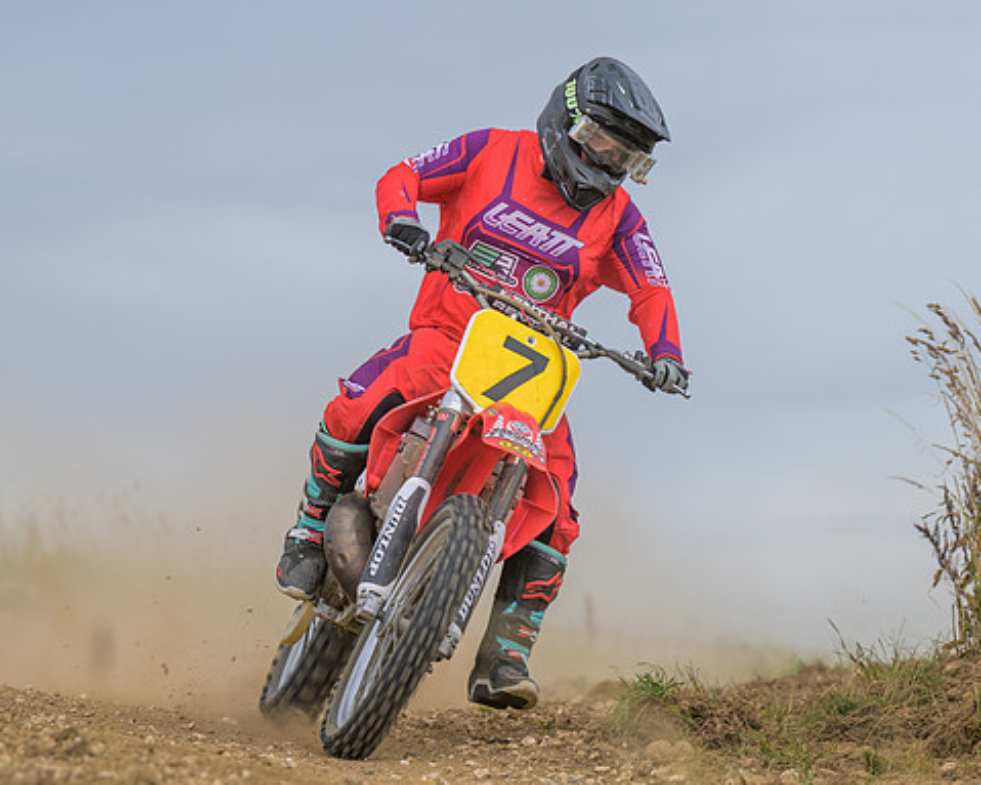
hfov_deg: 7.0
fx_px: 8070
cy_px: 418
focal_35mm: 278
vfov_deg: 5.6
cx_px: 498
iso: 64
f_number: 4
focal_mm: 145
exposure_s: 1/320
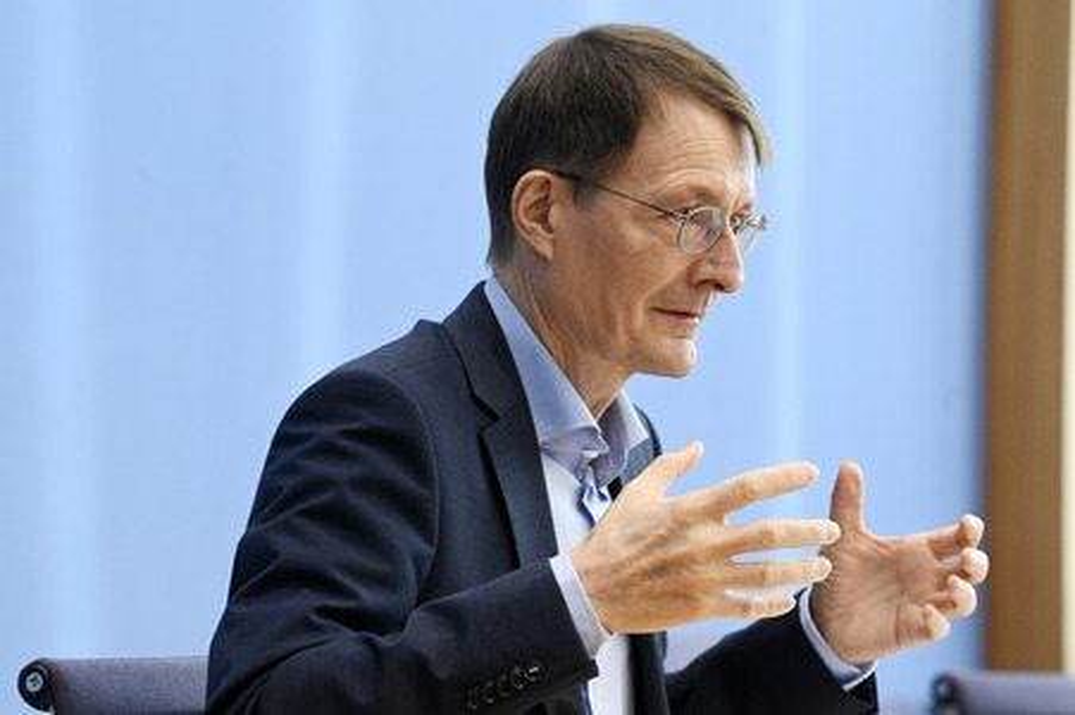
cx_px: 538
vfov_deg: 6.9
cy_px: 358
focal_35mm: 200
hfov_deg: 10.3
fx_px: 5968
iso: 5000
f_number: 7.1
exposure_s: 1/500
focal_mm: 200
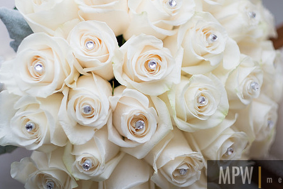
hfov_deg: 18.9
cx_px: 137
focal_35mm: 108
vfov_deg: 12.7
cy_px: 78
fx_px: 849
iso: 200
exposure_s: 1/500
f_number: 1.2
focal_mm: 56
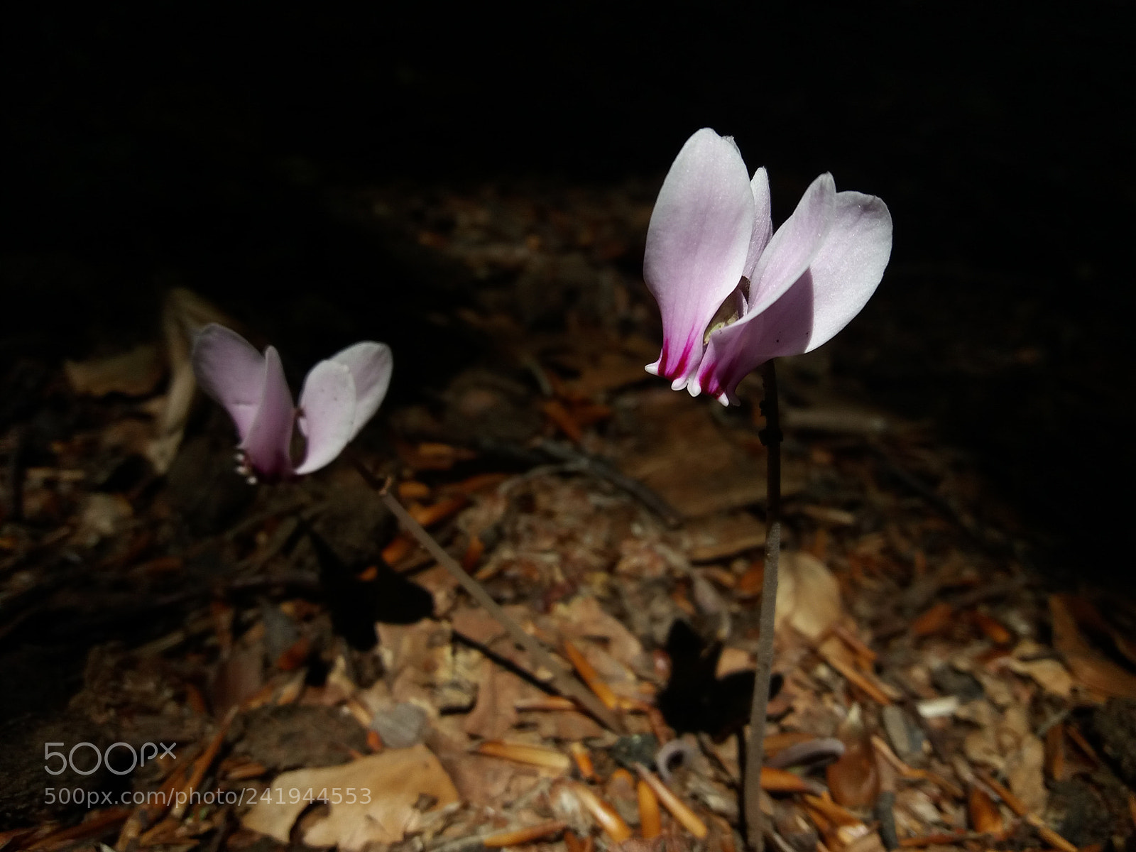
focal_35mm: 28
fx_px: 919
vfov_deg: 49.7
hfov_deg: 63.4
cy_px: 426
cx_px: 568
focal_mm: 3.7
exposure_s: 1/352
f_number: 1.9
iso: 64
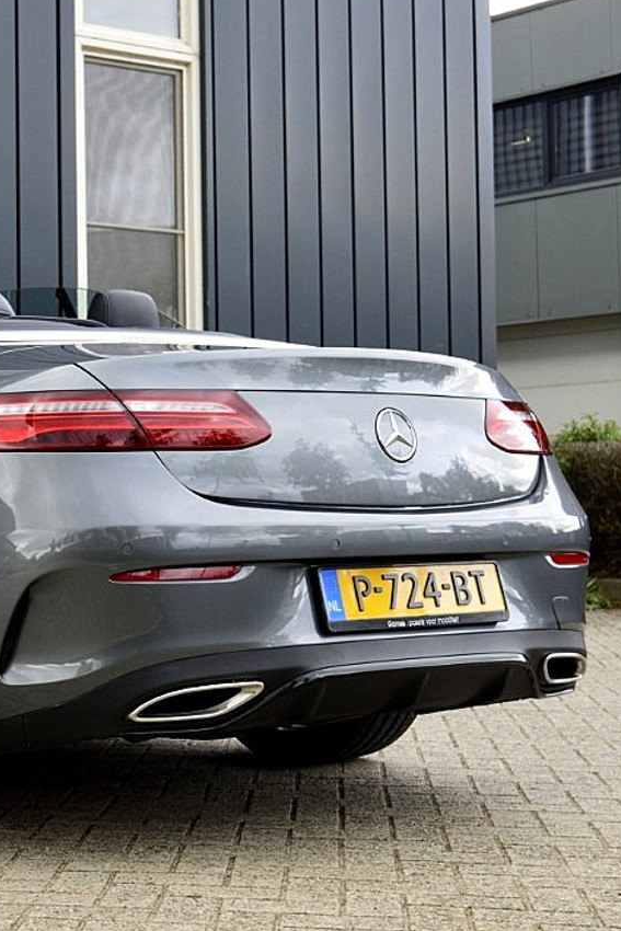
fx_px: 1914
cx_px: -54
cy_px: 426
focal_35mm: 74
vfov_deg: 27.3
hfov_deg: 17.8
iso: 400
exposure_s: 1/80
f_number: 8
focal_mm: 30
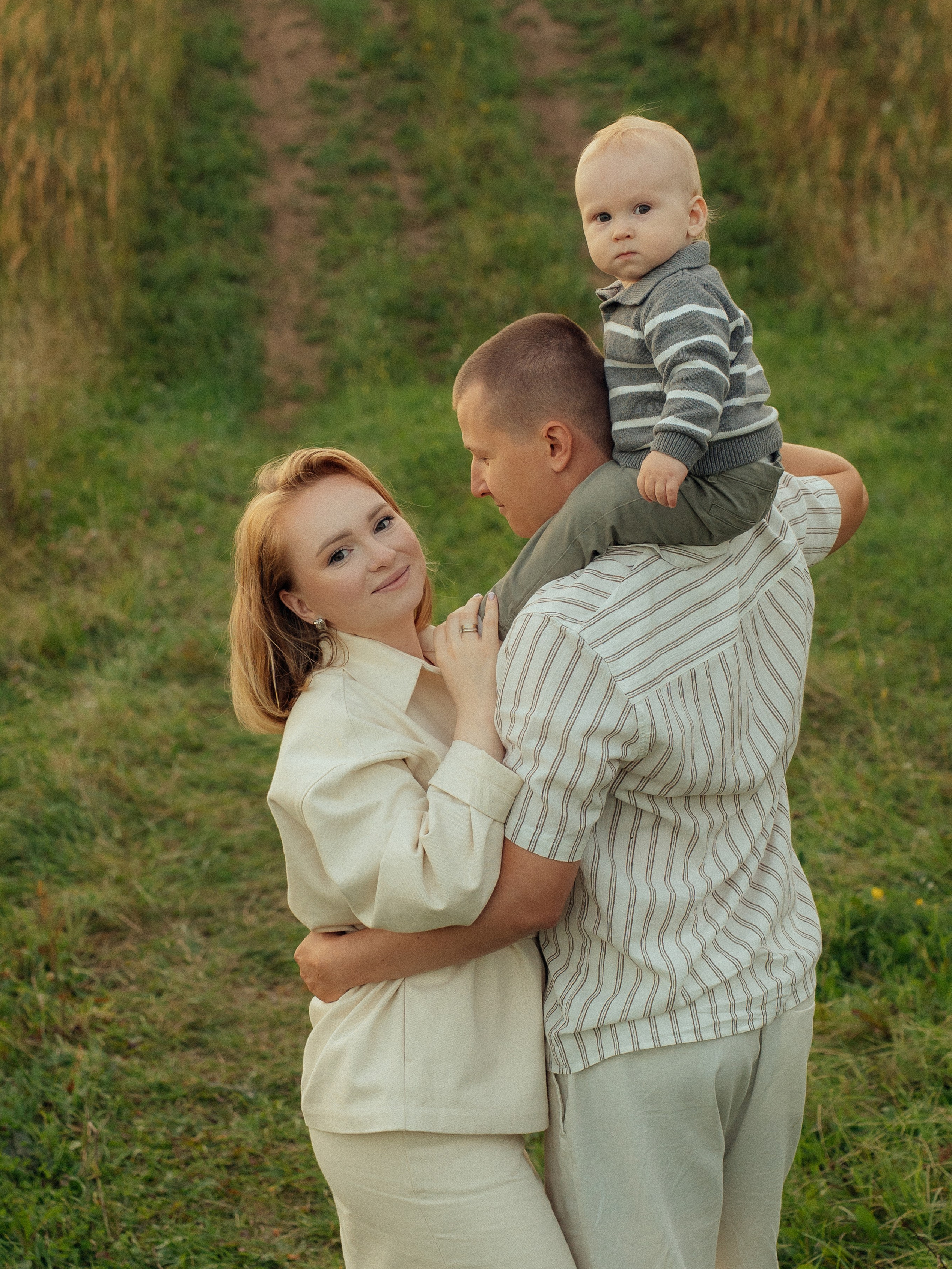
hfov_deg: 15.6
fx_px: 3484
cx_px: 479
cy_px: 558
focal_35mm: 95
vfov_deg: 20.6
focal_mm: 58
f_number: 4
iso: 640
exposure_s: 1/320
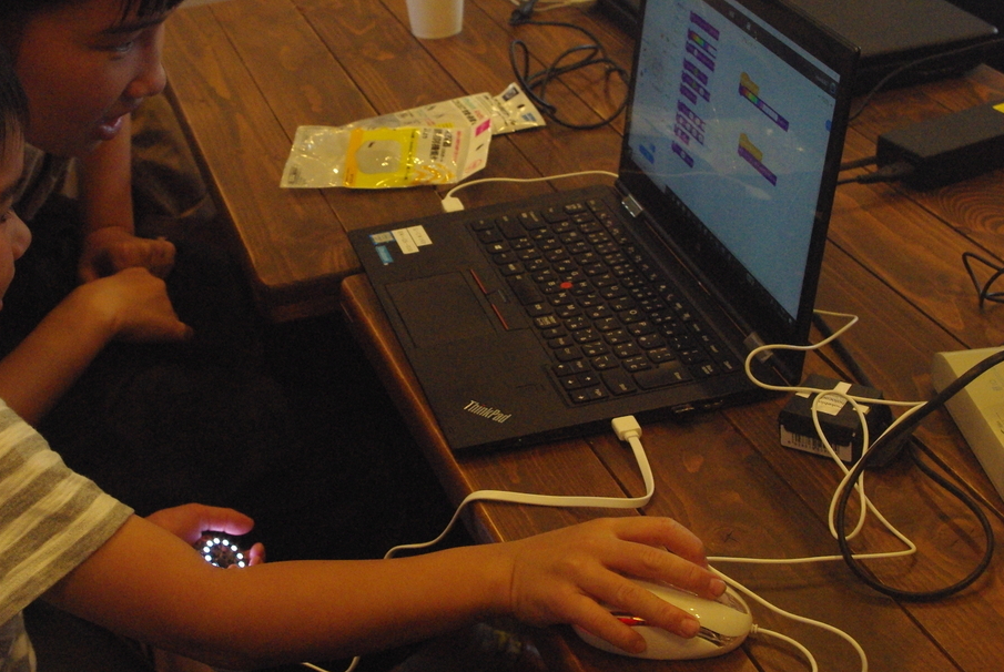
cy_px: 245
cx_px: 356
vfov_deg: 22.3
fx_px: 1703
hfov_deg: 32.6
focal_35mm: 61
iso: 1600
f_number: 8
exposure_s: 1/125
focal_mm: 30.63
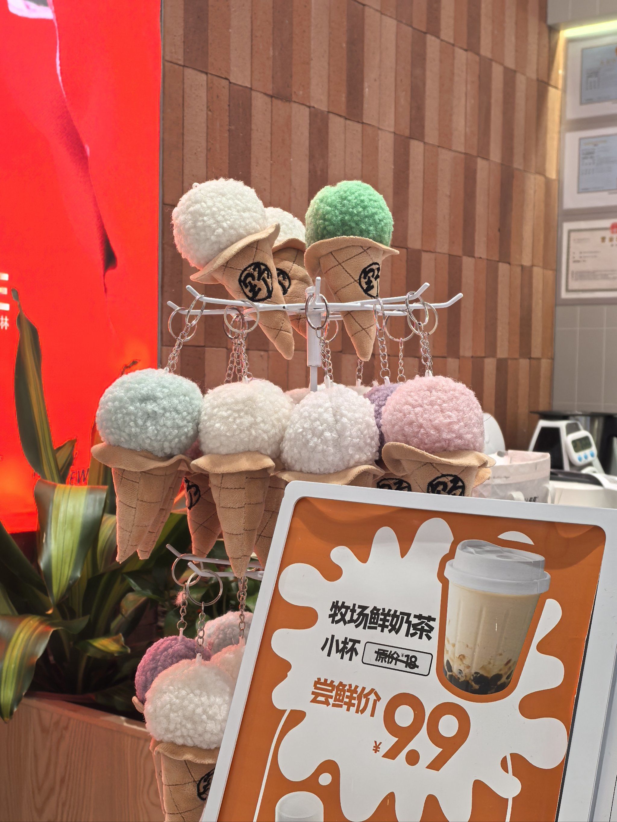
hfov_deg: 29.7
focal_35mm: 49
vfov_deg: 38.9
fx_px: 1165
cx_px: 308
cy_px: 411
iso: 50
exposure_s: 1/100
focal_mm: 5.75
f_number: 2
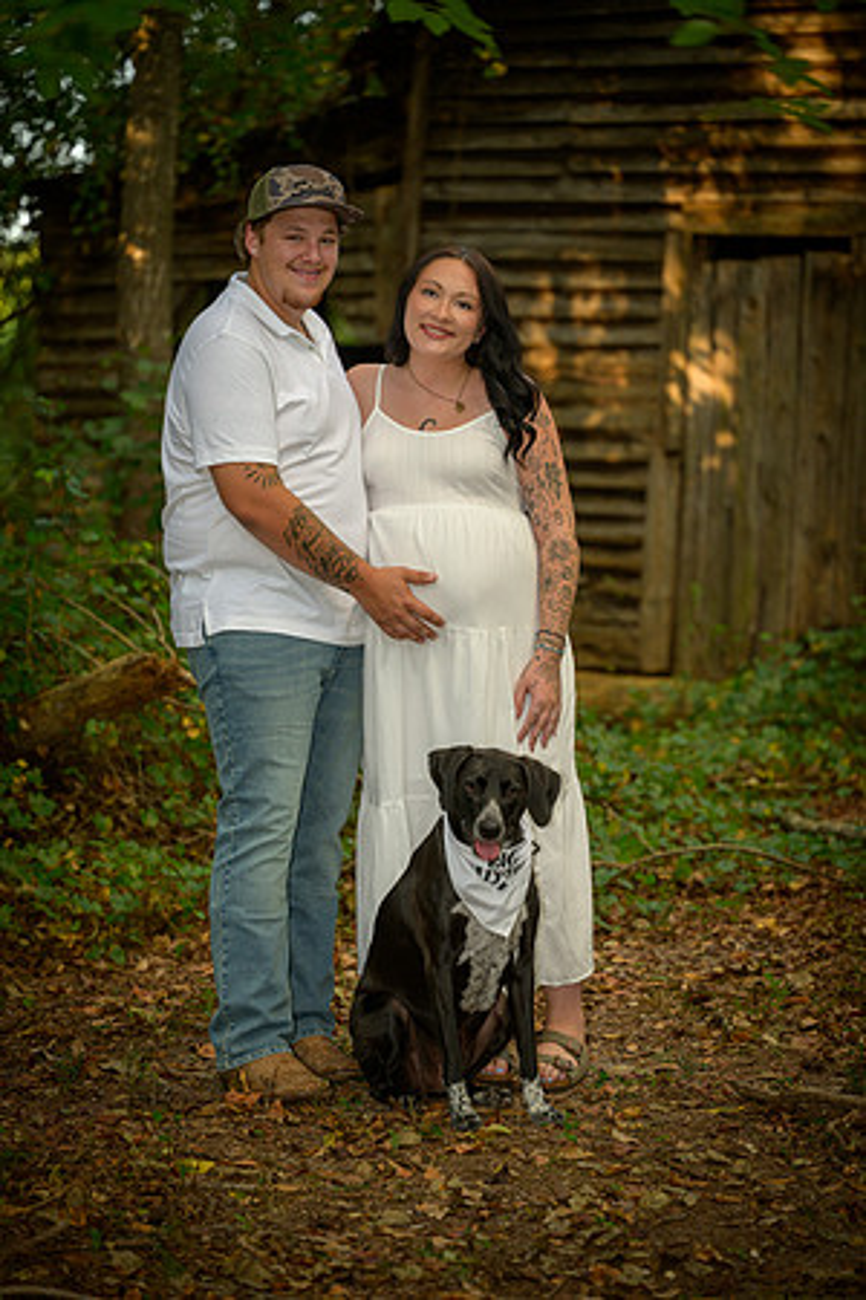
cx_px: 433
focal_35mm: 105
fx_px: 3788
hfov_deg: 13.0
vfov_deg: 19.5
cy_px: 650
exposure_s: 1/60
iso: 200
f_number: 3.3
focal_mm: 105
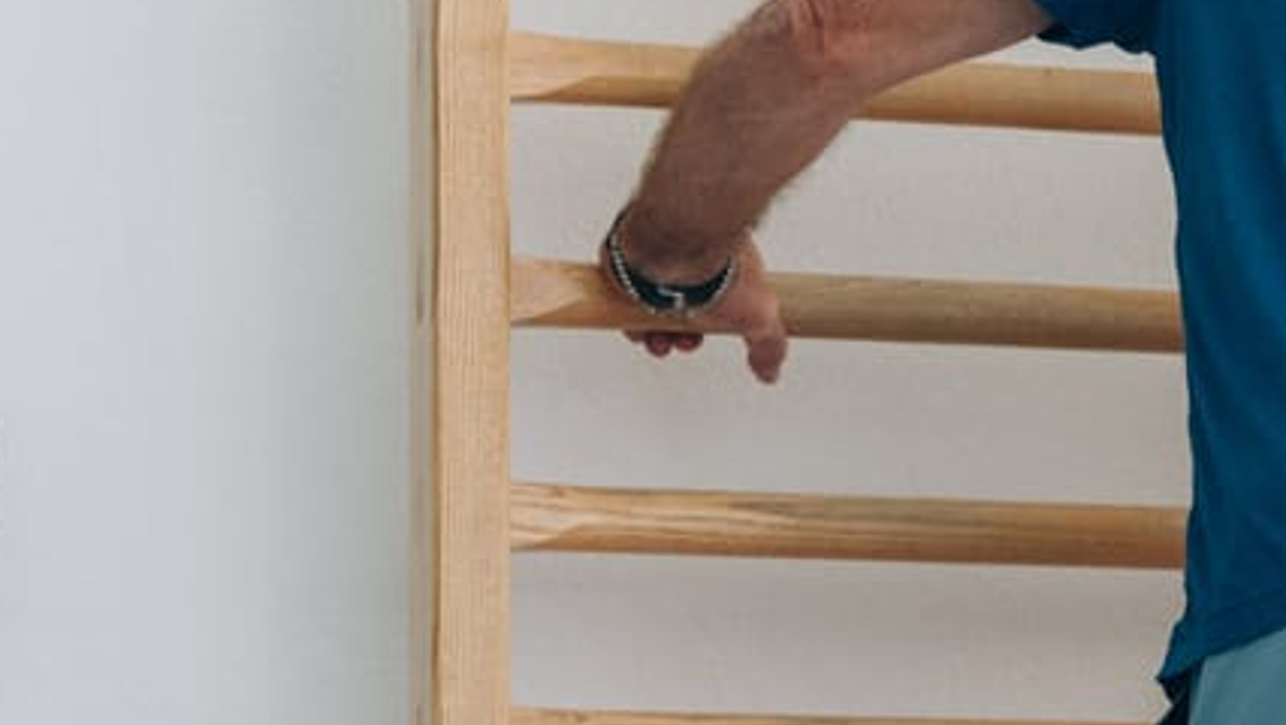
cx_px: 2273
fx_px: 6174
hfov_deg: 11.1
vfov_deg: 6.6
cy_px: 985
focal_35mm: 181
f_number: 2.5
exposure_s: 1/250
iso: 400
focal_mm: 46
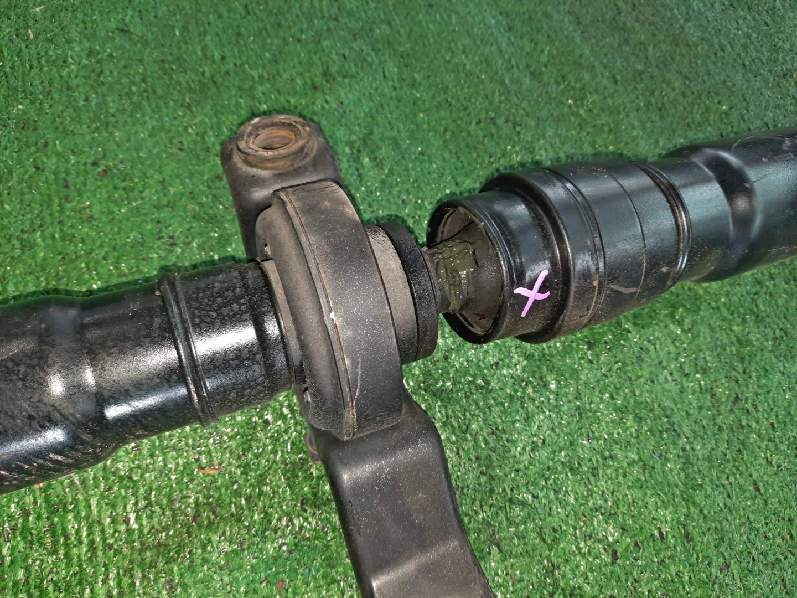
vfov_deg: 54.9
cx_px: 398
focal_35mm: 25
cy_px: 299
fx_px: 576
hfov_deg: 69.4
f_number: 2
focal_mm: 4.6
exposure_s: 1/33
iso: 368
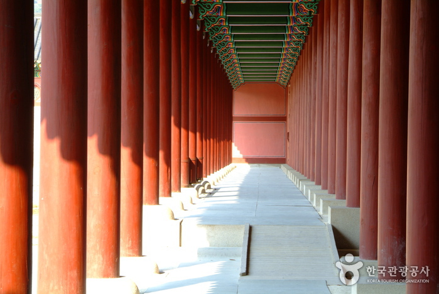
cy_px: 147
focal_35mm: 128
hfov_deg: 16.0
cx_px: 220
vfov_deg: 10.7
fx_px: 1563
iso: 200
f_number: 11
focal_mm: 85
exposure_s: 1/20
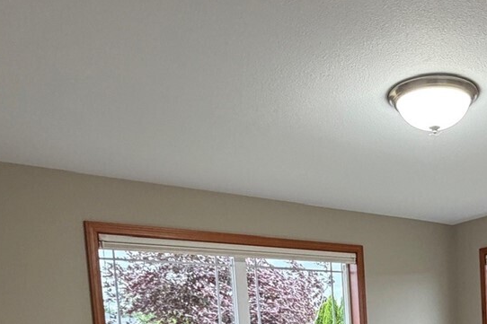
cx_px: 433
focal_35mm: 43
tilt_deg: -6.0
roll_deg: +3.6
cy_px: 391
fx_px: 581
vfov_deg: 27.4
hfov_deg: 42.0
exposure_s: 1/120
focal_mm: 2.22
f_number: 2.2
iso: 250
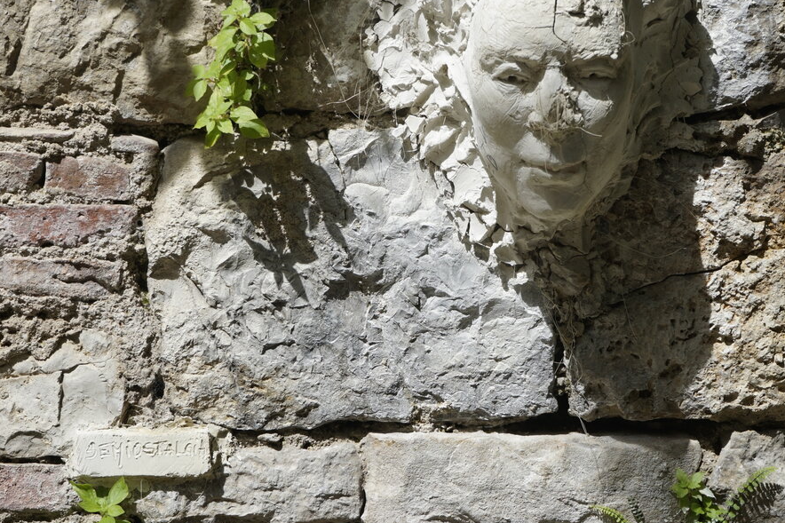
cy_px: 195
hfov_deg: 22.4
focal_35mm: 91
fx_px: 1984
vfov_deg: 15.0
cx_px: 403
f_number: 11
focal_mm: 67
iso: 100
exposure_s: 1/160
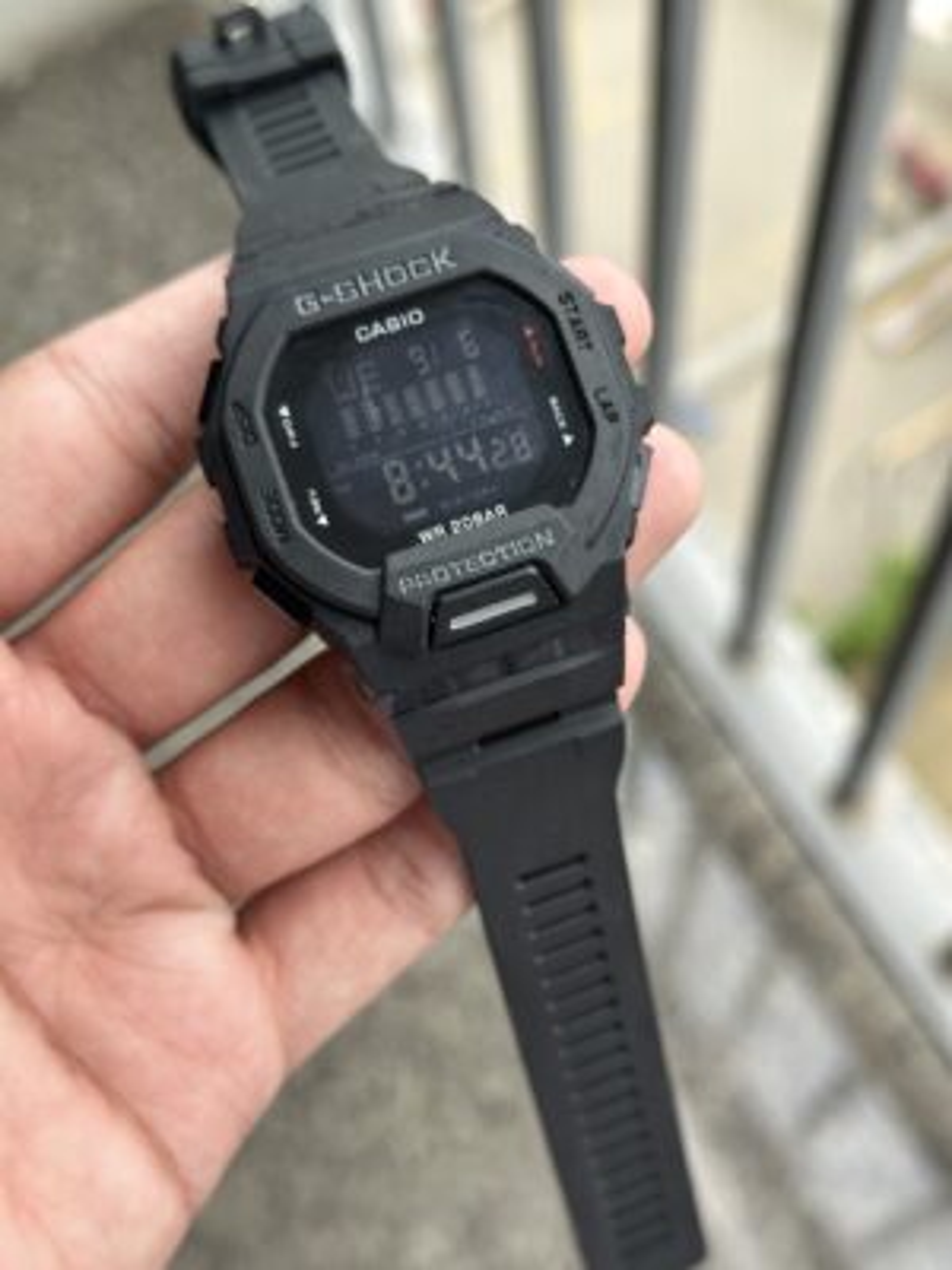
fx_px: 1760
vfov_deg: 39.7
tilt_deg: -68.1
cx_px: 476
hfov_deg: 30.3
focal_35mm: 48
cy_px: 635
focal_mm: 6.86
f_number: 1.78
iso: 64
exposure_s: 1/549
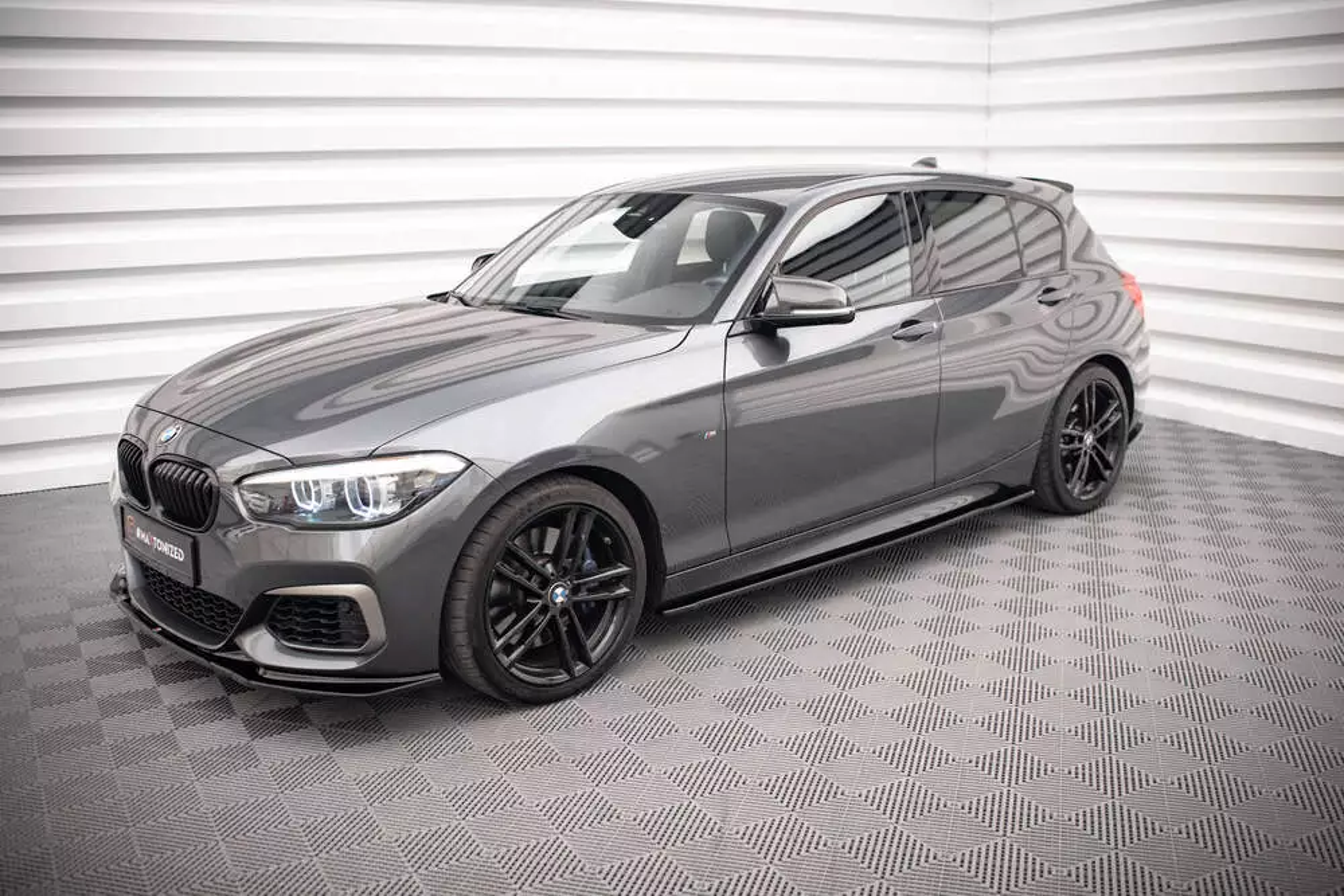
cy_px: 453
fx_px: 1324
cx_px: 680
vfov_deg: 37.4
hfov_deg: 53.8
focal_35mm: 35
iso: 1250
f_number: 2.5
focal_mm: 35
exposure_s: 1/125
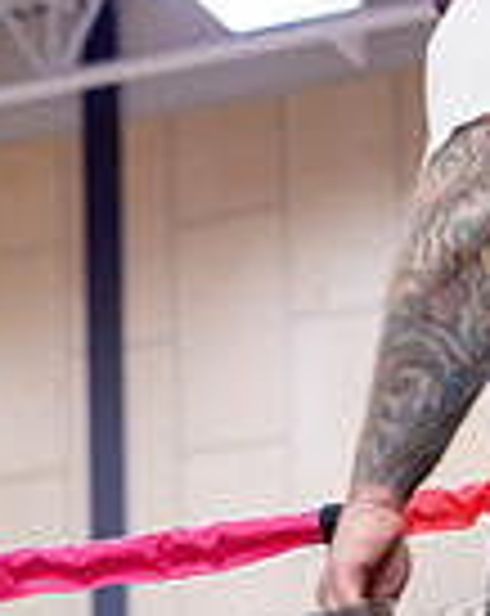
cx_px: -337
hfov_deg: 7.6
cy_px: 821
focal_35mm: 199
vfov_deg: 9.5
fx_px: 3620
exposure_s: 1/1000
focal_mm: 50
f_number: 2
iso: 3200
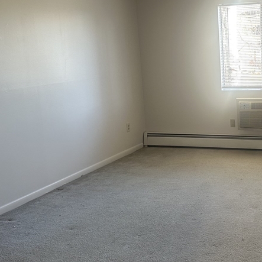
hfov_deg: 32.5
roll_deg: +1.7
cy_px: 114
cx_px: 248
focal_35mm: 49
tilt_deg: -9.7
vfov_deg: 34.6
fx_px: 420
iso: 125
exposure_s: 1/60
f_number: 1.78
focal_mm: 6.86
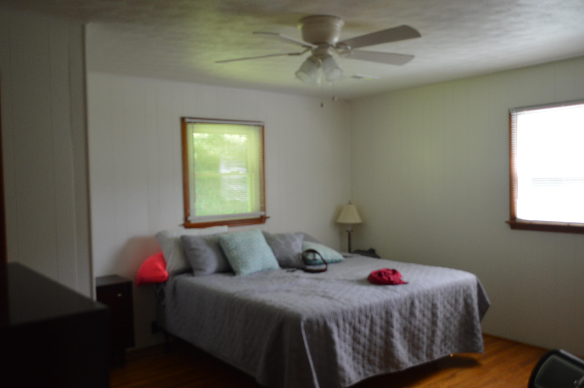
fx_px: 486
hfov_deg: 62.0
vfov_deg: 43.5
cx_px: 292
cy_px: 194
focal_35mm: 30
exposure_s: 1/60
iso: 560
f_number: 3.8
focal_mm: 20
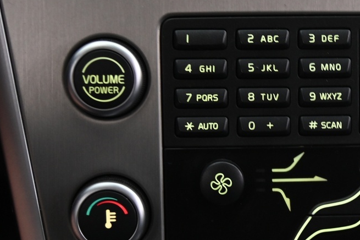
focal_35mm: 114
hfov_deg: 17.7
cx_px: 320
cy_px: 168
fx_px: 1139
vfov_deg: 12.0
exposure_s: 1/15
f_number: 4
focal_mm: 46
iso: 2000
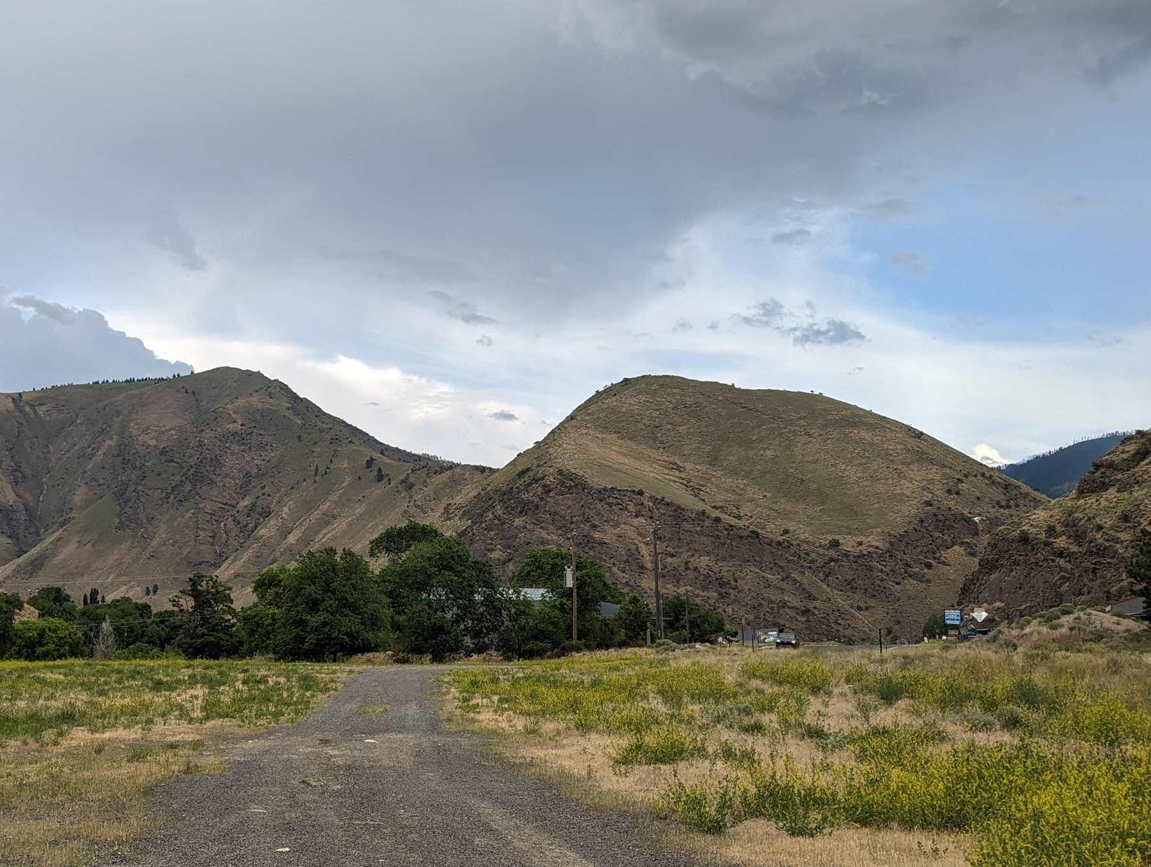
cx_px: 356
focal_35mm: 41
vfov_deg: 35.2
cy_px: 401
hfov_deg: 44.8
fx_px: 1365
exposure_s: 1/786
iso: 47
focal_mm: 6.81
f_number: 1.85
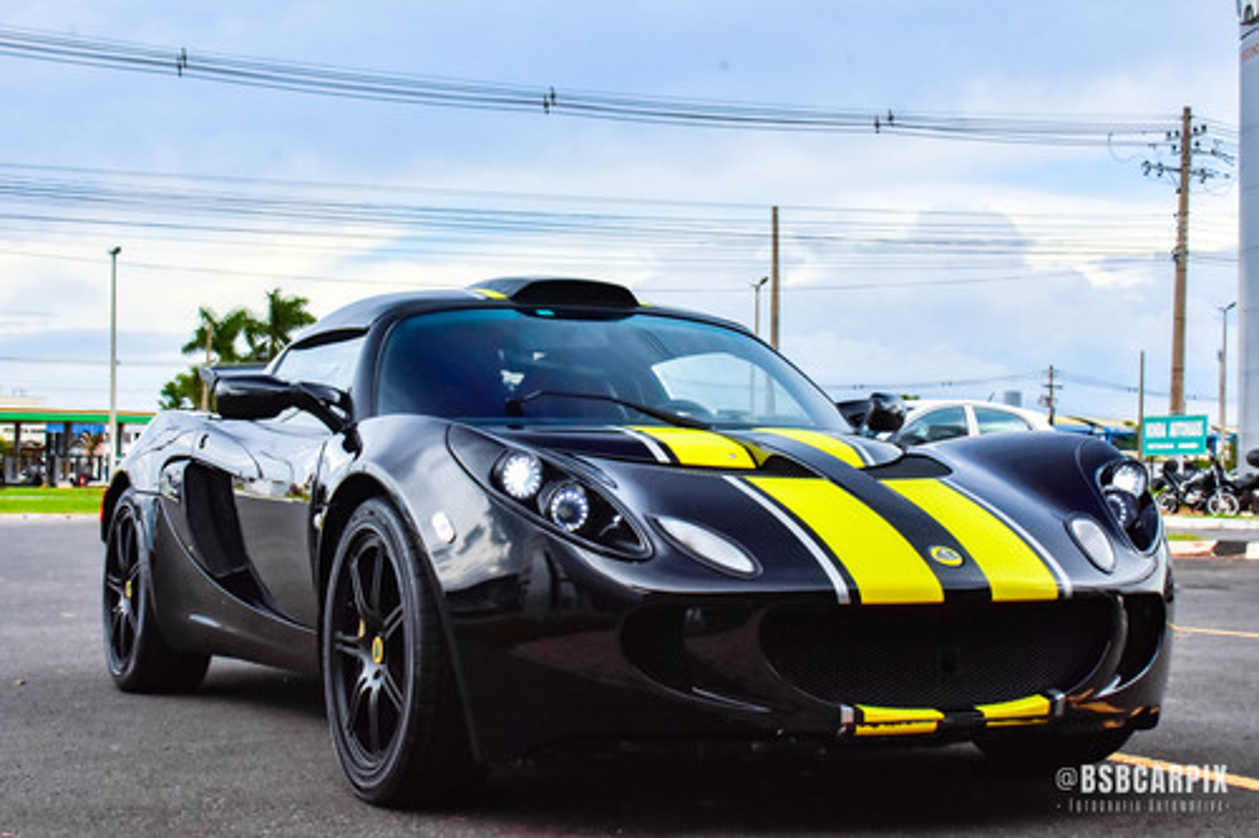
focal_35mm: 52
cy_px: 419
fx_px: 1835
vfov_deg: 25.7
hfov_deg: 37.9
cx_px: 630
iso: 800
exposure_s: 1/320
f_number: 9
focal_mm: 35
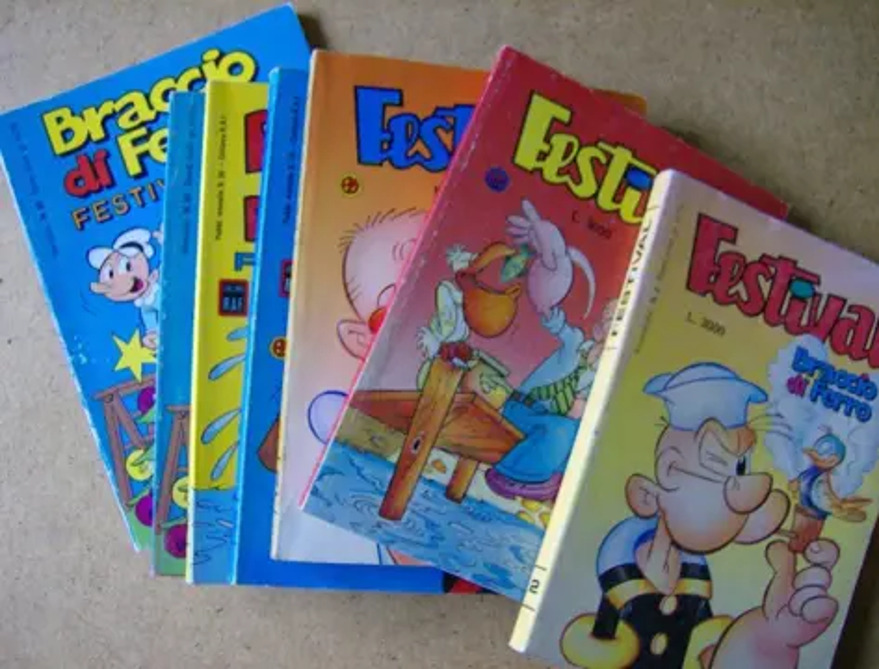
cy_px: 334
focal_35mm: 36
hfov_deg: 51.1
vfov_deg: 40.0
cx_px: 440
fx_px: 919
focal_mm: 6
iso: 200
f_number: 2.8
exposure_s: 1/15.8
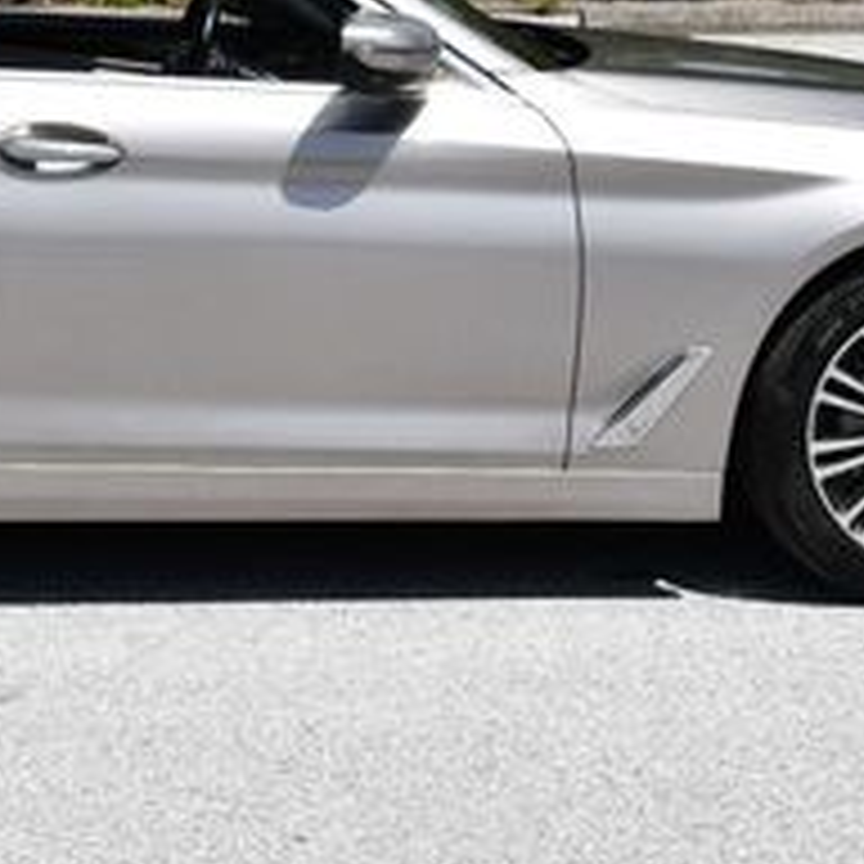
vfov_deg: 13.7
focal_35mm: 125
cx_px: 0
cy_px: -50
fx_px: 3530
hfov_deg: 13.8
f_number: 9
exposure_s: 1/320
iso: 100
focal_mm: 22
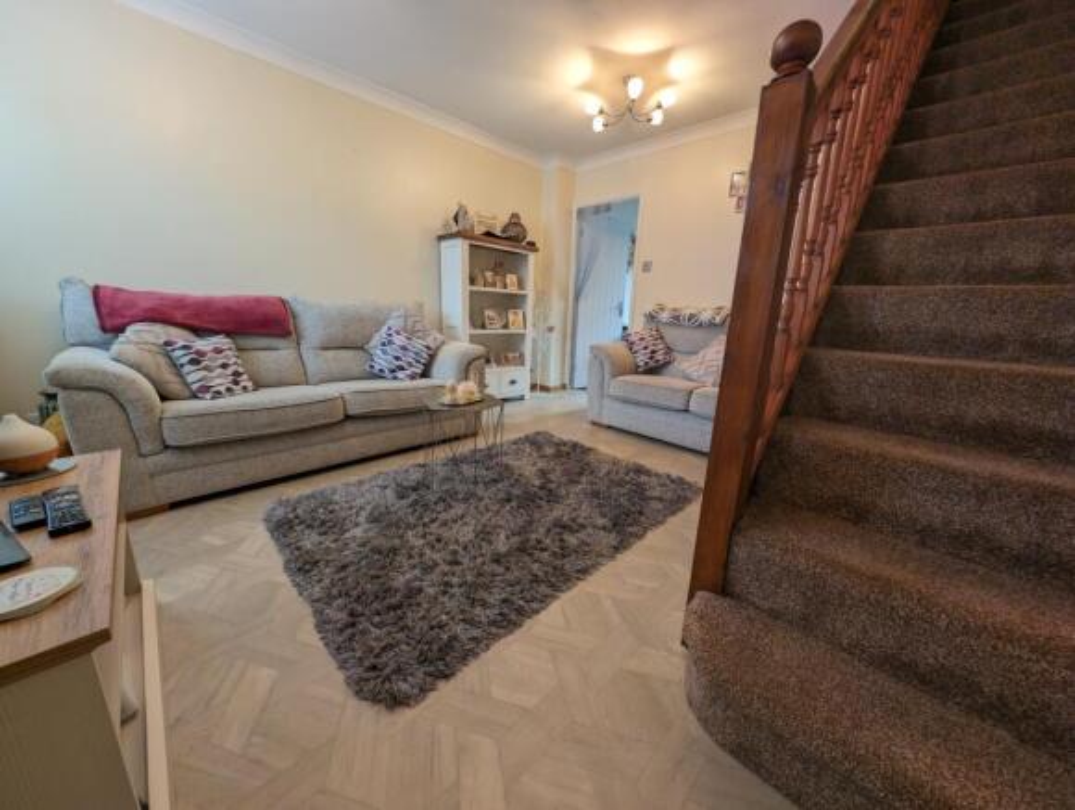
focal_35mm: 12
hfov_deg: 110.4
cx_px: 538
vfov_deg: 94.7
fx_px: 373
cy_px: 405
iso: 70
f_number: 1.95
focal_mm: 2.23
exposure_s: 1/50
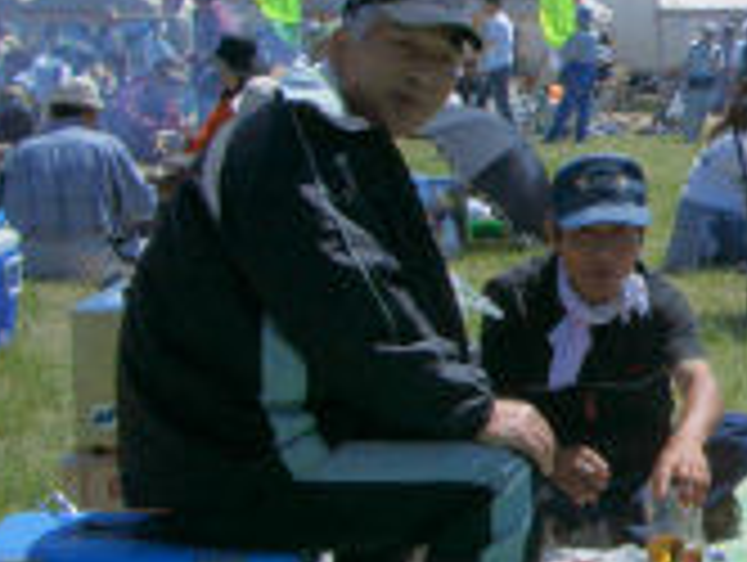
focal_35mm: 89
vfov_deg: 16.6
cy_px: 142
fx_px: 1923
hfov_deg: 20.4
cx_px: 918
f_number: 4.3
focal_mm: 5.8
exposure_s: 1/1250
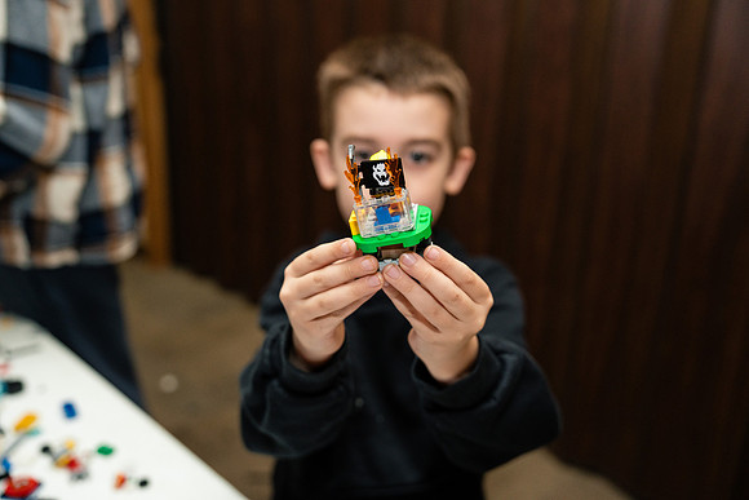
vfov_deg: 35.1
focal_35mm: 38
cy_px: 250
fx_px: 791
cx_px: 374
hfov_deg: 50.7
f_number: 3.2
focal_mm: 38
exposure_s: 1/250
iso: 800
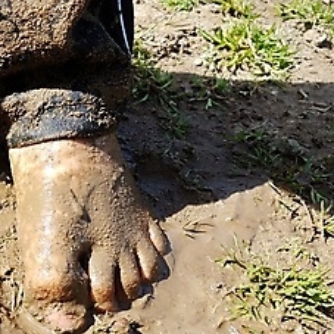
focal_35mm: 54
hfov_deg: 28.1
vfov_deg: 31.6
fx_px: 589
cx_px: -54
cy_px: 187
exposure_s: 1/477
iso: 40
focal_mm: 4.2
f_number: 1.7
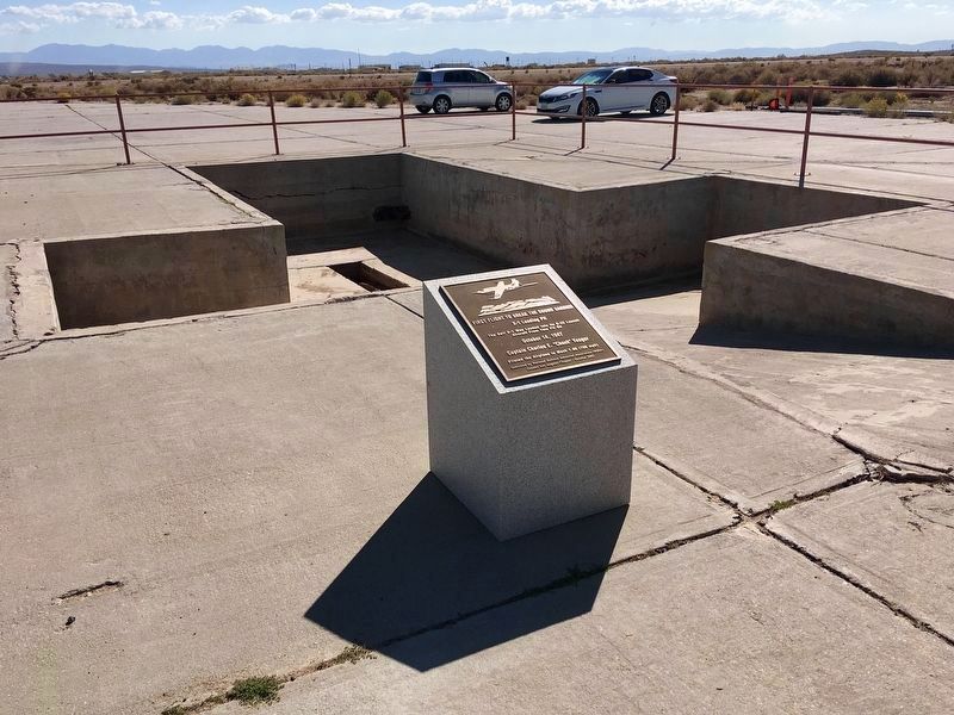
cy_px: 358
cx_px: 477
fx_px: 799
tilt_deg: -19.5
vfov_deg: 48.2
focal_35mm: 29
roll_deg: +1.4
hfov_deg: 61.7
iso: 25
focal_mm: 4.15
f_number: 2.2
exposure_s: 1/2564
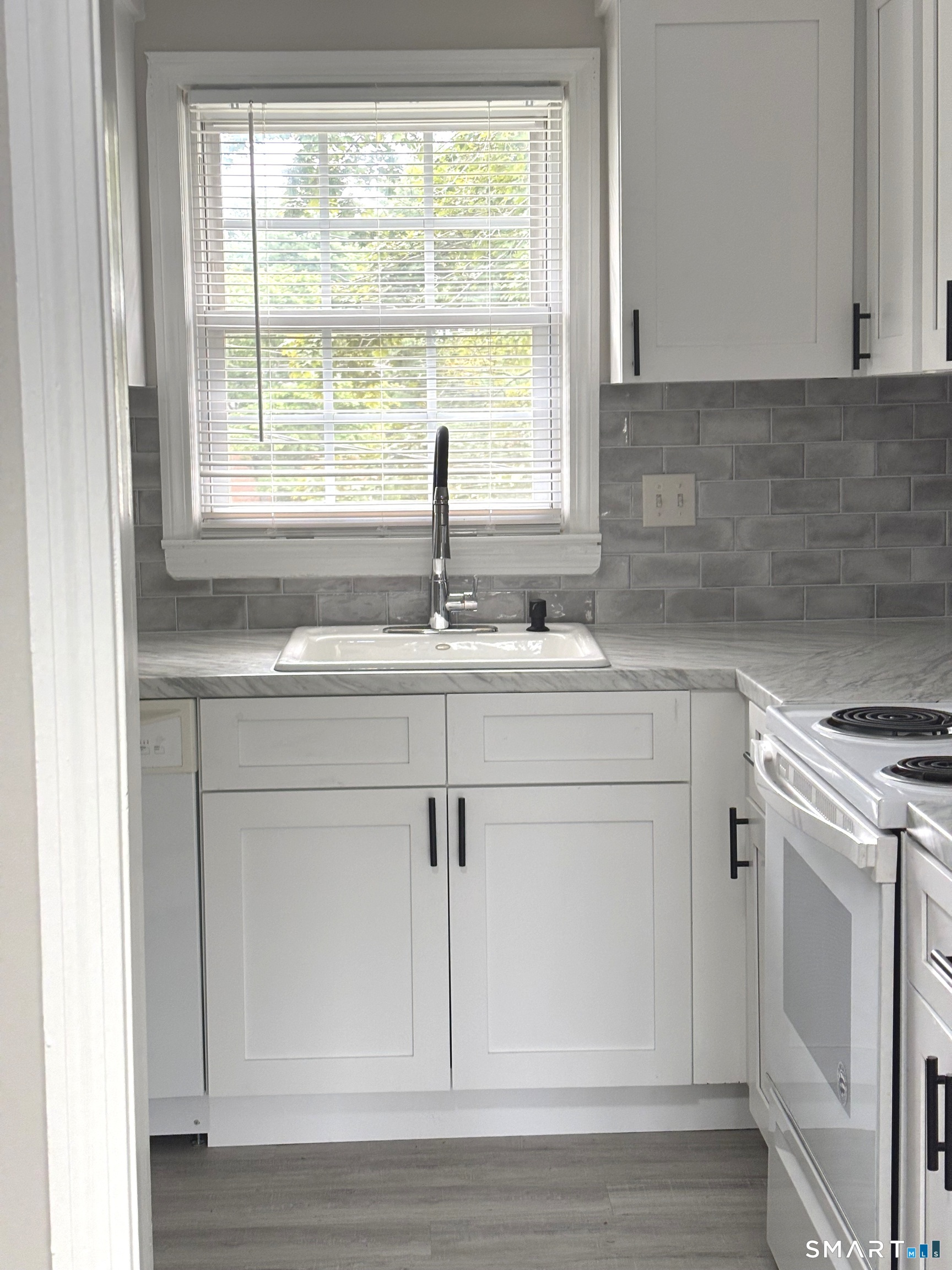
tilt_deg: -6.5
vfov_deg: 36.8
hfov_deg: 28.0
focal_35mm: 52
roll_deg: -0.2
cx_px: 476
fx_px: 1907
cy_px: 635
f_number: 1.6
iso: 40
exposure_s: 1/60
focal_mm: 5.96
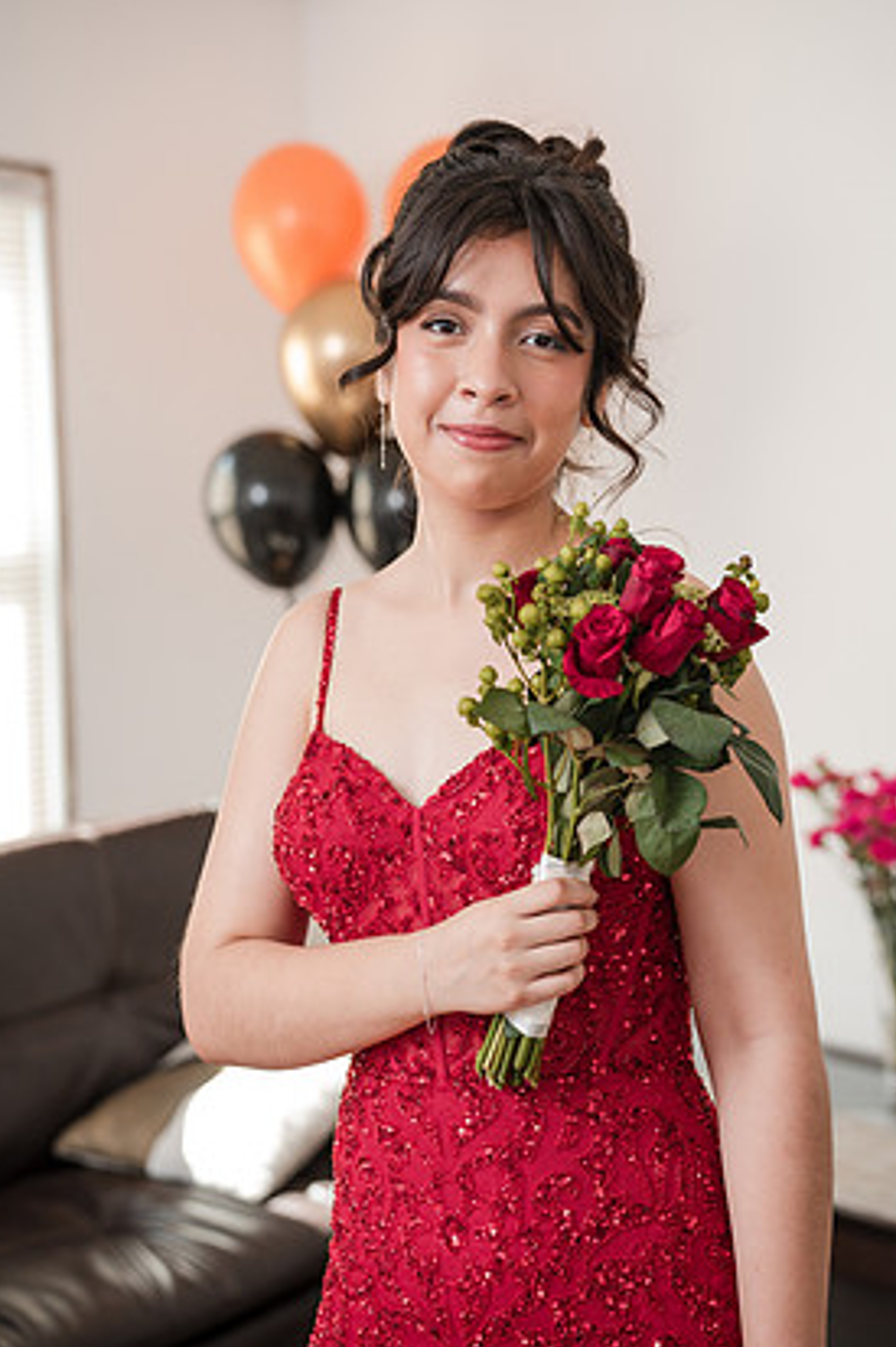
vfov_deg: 32.9
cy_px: 623
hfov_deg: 22.2
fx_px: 2279
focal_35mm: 61
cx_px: 469
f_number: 3.2
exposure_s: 1/250
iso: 1000
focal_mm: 56
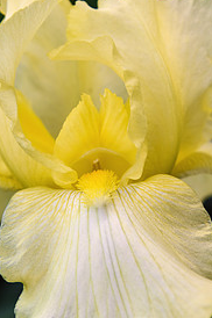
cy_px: 189
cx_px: 105
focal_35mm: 153
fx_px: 1355
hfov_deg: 8.9
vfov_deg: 13.4
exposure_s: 1/180
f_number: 6.7
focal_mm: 62
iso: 140
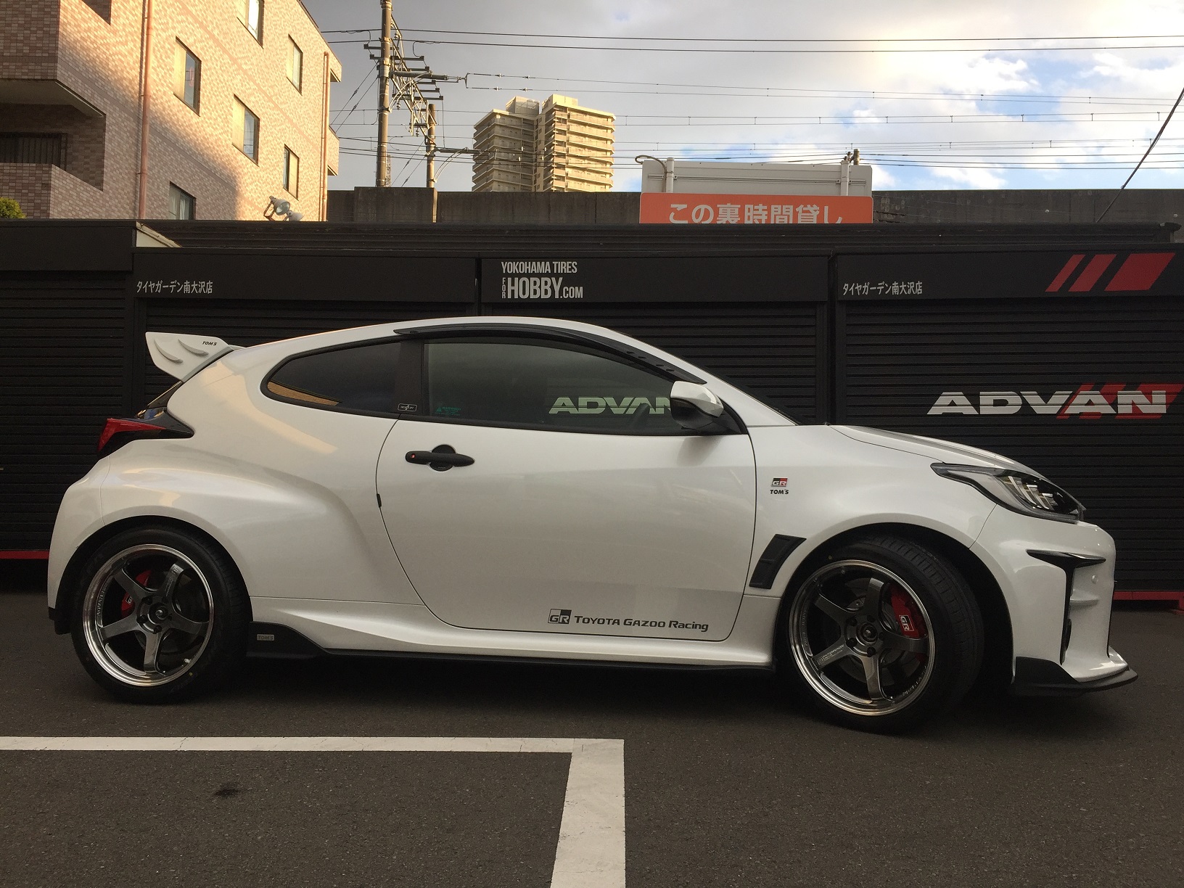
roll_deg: -3.3
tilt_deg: +2.2
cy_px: 444
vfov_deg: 48.2
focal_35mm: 29
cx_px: 592
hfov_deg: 61.7
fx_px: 992
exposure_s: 1/444
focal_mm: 4.15
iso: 32
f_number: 2.2
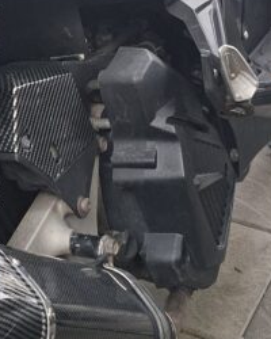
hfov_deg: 16.5
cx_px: 27
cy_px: -62
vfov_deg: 19.6
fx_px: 922
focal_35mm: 92
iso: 80
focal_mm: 5.54
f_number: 1.8
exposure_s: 1/100
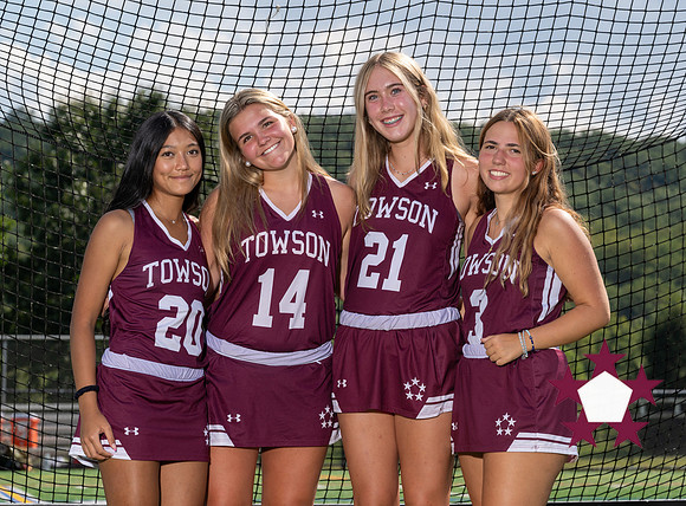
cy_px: 261
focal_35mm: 142
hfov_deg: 13.9
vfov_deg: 10.3
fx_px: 2804
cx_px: 432
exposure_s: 1/200
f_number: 7.1
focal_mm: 95
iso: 50
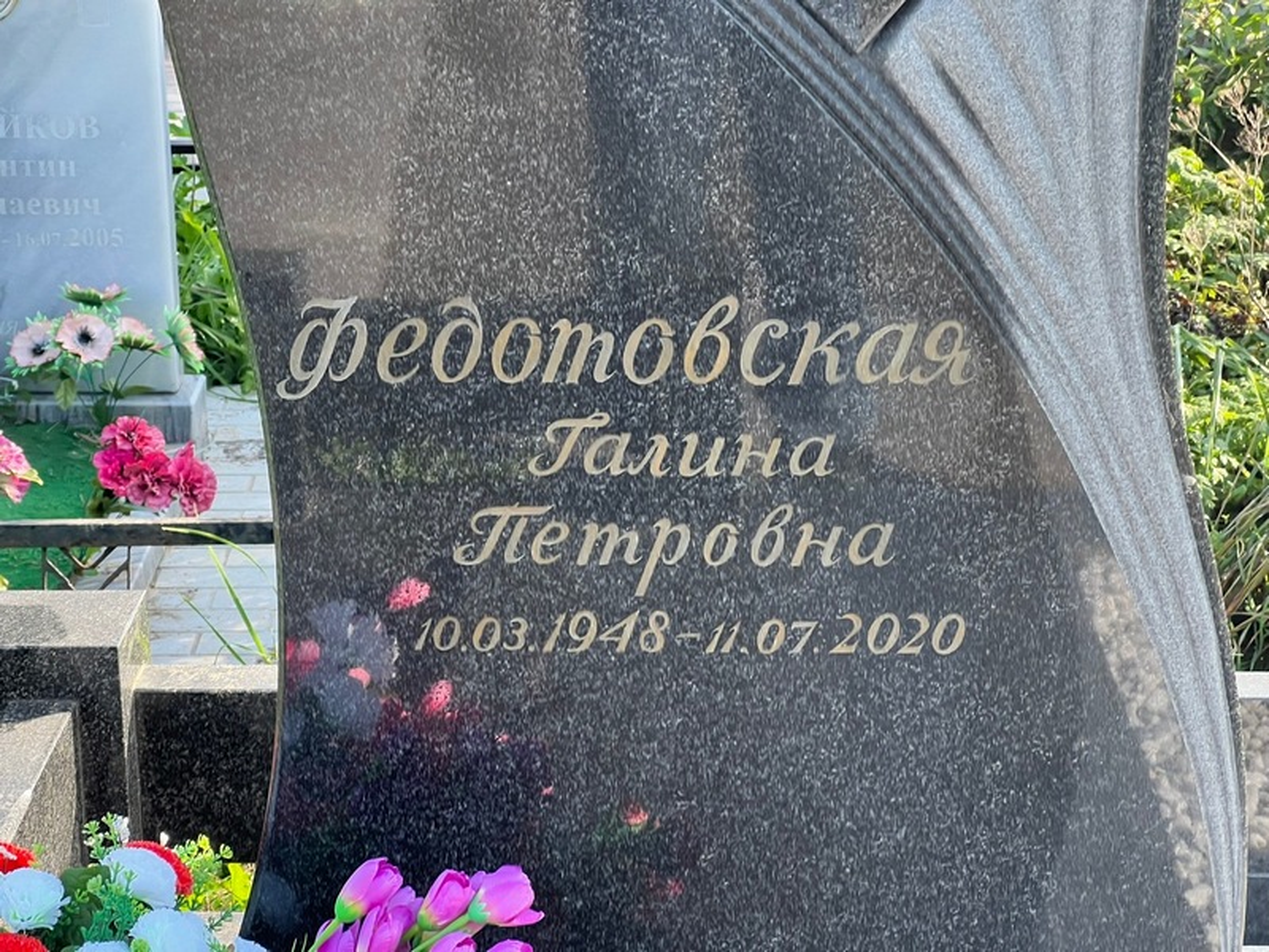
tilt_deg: -21.4
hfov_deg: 25.3
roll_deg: +2.4
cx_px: 634
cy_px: 476
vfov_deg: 19.1
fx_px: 2823
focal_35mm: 77
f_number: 2.8
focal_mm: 9
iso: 40
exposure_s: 1/99
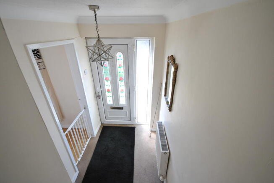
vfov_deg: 77.5
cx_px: 137
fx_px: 114
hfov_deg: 100.3
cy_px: 92
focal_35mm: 15
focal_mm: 10
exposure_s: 1/60
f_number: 4
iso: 200
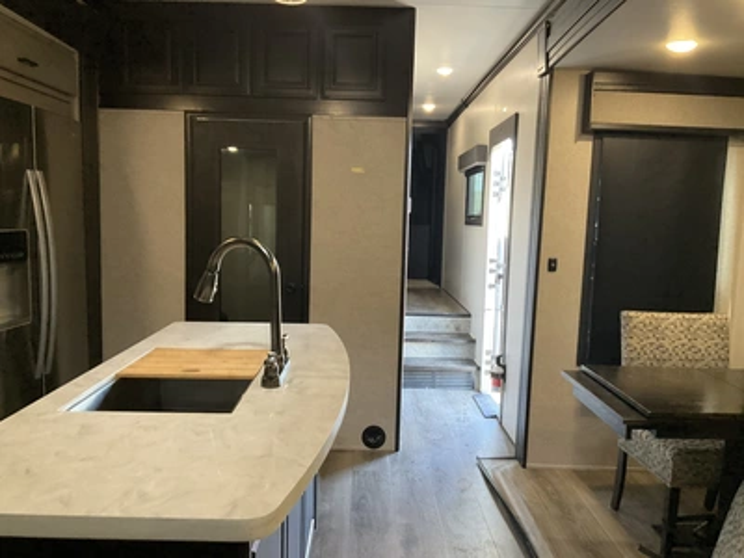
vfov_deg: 48.2
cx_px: 372
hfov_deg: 61.7
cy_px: 279
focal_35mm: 29
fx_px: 623
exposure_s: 1/55
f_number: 1.8
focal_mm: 3
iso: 200
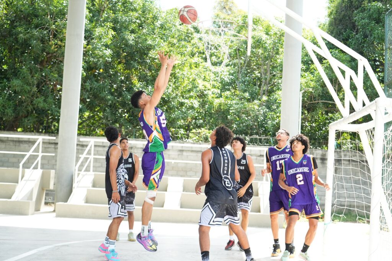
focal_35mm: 57
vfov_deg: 23.8
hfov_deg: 35.0
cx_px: 196
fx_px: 621
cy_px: 130
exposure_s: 1/320
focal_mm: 57
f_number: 4
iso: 250
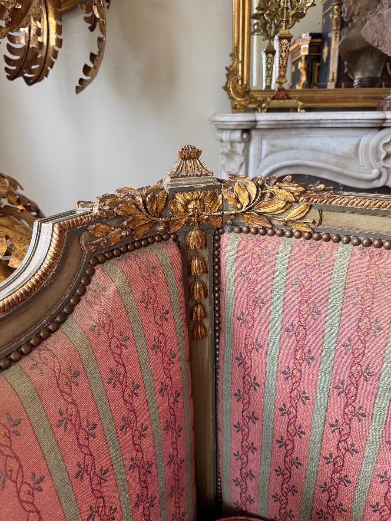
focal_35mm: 24
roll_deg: +1.2
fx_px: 361
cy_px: 260
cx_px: 196
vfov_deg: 71.6
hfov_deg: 56.8
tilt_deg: -22.2
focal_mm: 6.76
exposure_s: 1/121
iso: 200
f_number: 1.78
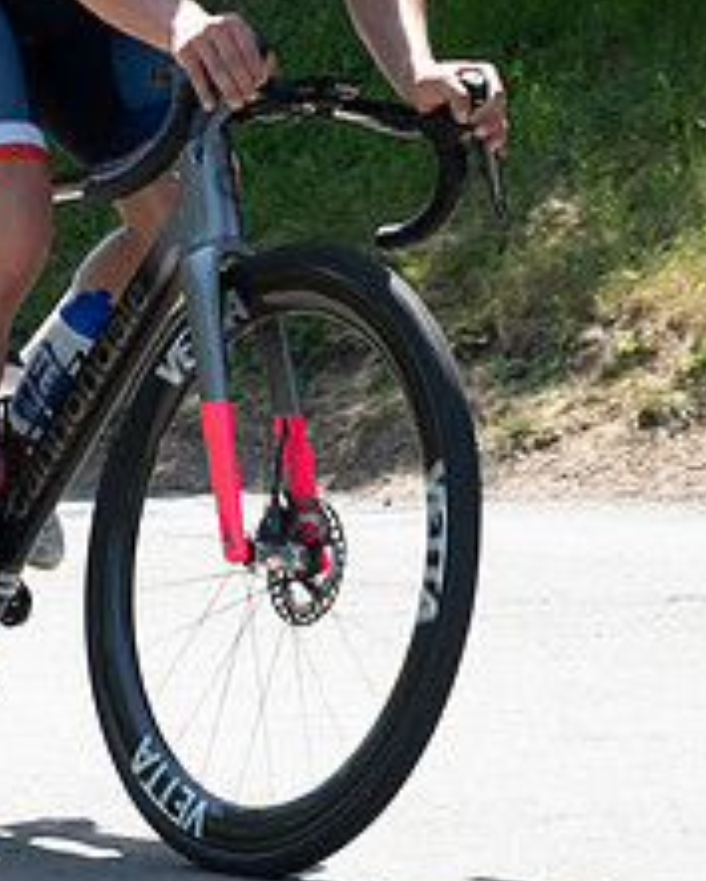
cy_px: 15
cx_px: 213
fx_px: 6734
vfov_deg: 7.5
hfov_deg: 6.0
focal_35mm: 258
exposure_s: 1/1000
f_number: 6.3
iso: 800
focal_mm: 66
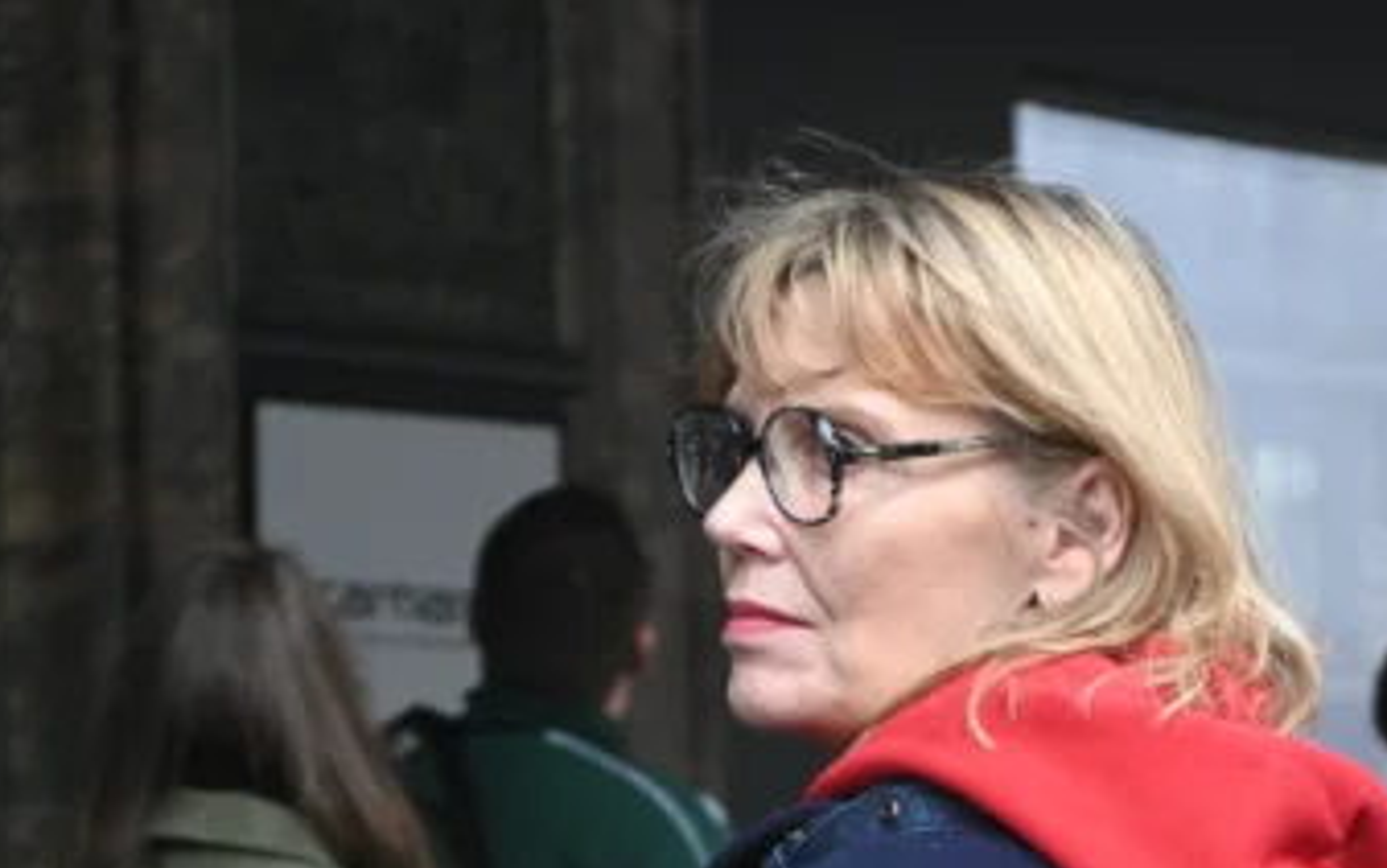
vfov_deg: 7.0
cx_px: 617
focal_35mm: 188
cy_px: 786
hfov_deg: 11.1
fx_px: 7107
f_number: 5.3
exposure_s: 1/125
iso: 640
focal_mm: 69
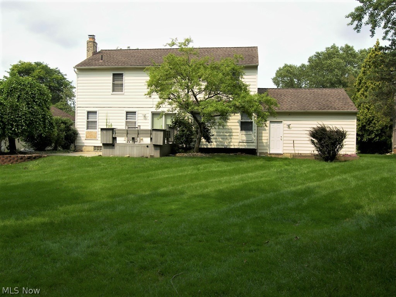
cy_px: 148
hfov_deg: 55.4
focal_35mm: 33
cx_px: 198
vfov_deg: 42.9
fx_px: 378
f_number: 3.2
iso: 50
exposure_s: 1/400
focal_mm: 6.9
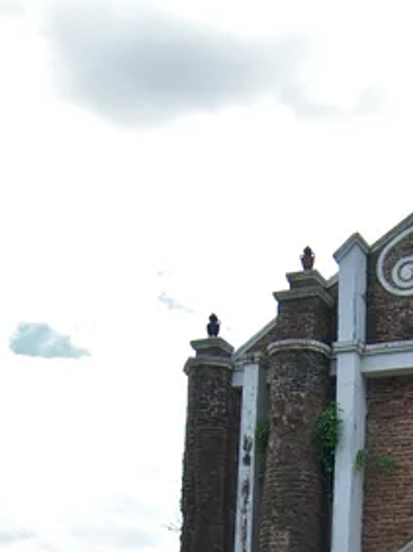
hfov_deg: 20.0
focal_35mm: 72
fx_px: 1150
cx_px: 360
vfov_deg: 25.2
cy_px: 598
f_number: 5
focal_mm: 11
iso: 100
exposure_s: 1/400
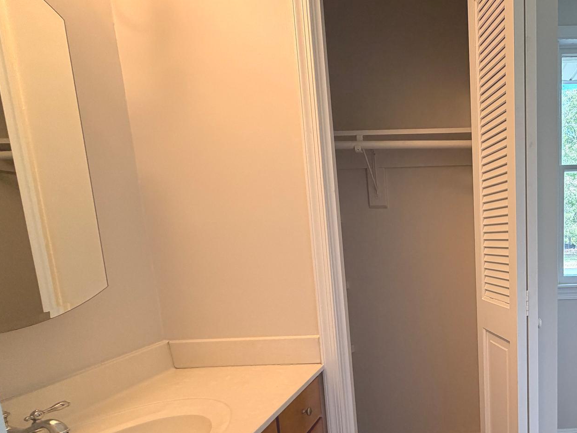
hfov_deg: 66.3
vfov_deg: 57.6
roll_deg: +2.7
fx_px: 383
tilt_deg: -8.7
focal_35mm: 23
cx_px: 472
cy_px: 289
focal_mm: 2.22
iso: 160
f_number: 2.2
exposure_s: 1/120
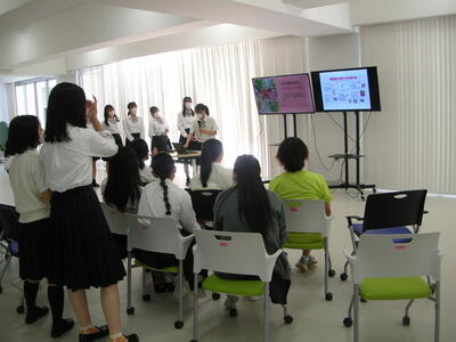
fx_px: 461
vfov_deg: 40.7
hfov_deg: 52.6
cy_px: 171
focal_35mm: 35
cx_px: 228
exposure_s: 1/17.4
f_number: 2.8
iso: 50
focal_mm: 5.8
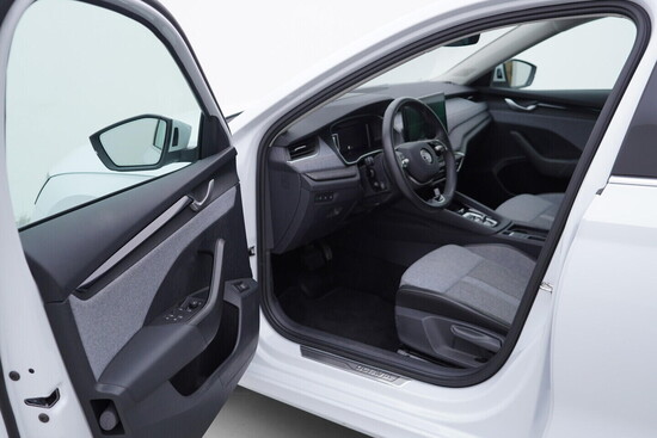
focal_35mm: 36
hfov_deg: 53.1
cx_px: 328
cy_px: 219
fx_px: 657
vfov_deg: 36.9
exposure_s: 1/80
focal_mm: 24
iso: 125
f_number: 2.8
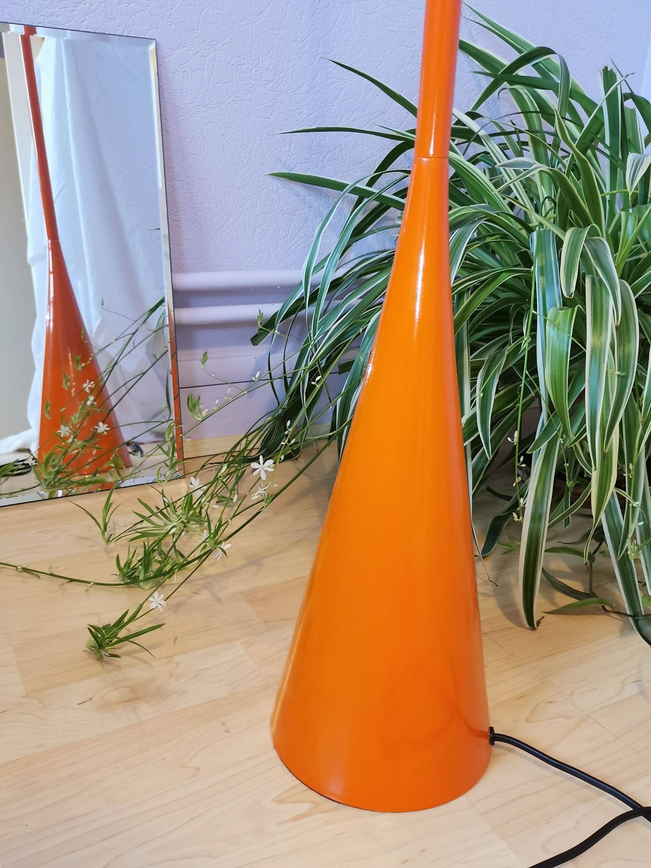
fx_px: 777
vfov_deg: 58.4
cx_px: 326
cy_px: 434
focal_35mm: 31
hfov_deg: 45.4
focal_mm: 5.58
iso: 250
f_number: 1.8
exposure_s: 1/50
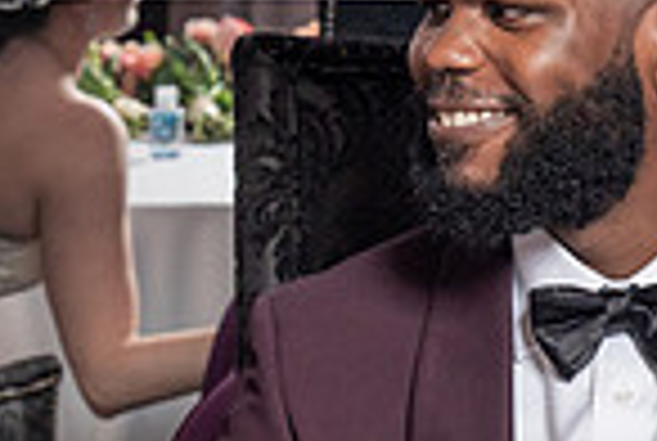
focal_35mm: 278
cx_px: -42
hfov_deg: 7.4
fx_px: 5084
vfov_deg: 5.0
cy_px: -8
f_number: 5.6
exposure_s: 1/200
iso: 1000
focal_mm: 56
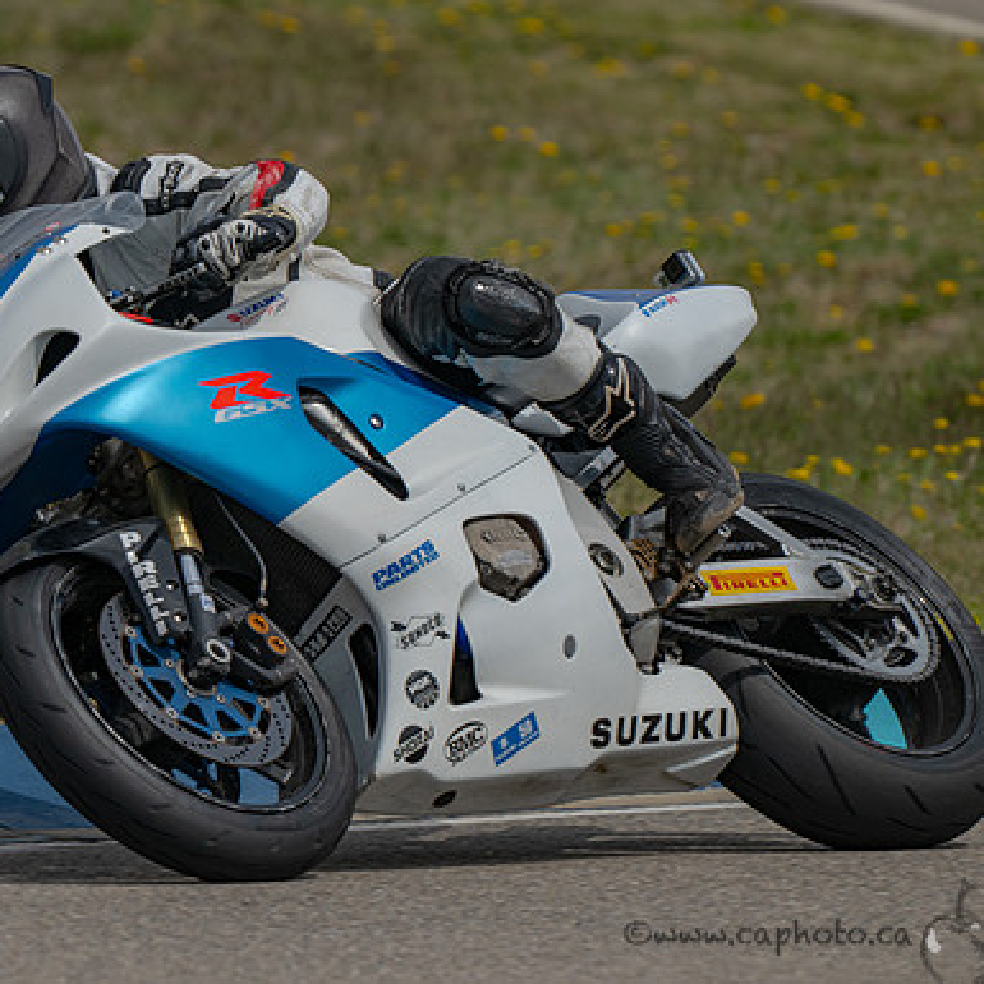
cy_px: 492
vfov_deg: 2.3
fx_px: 24731
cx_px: 273
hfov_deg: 2.3
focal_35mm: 769
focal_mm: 600
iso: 360
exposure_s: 1/1600
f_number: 9
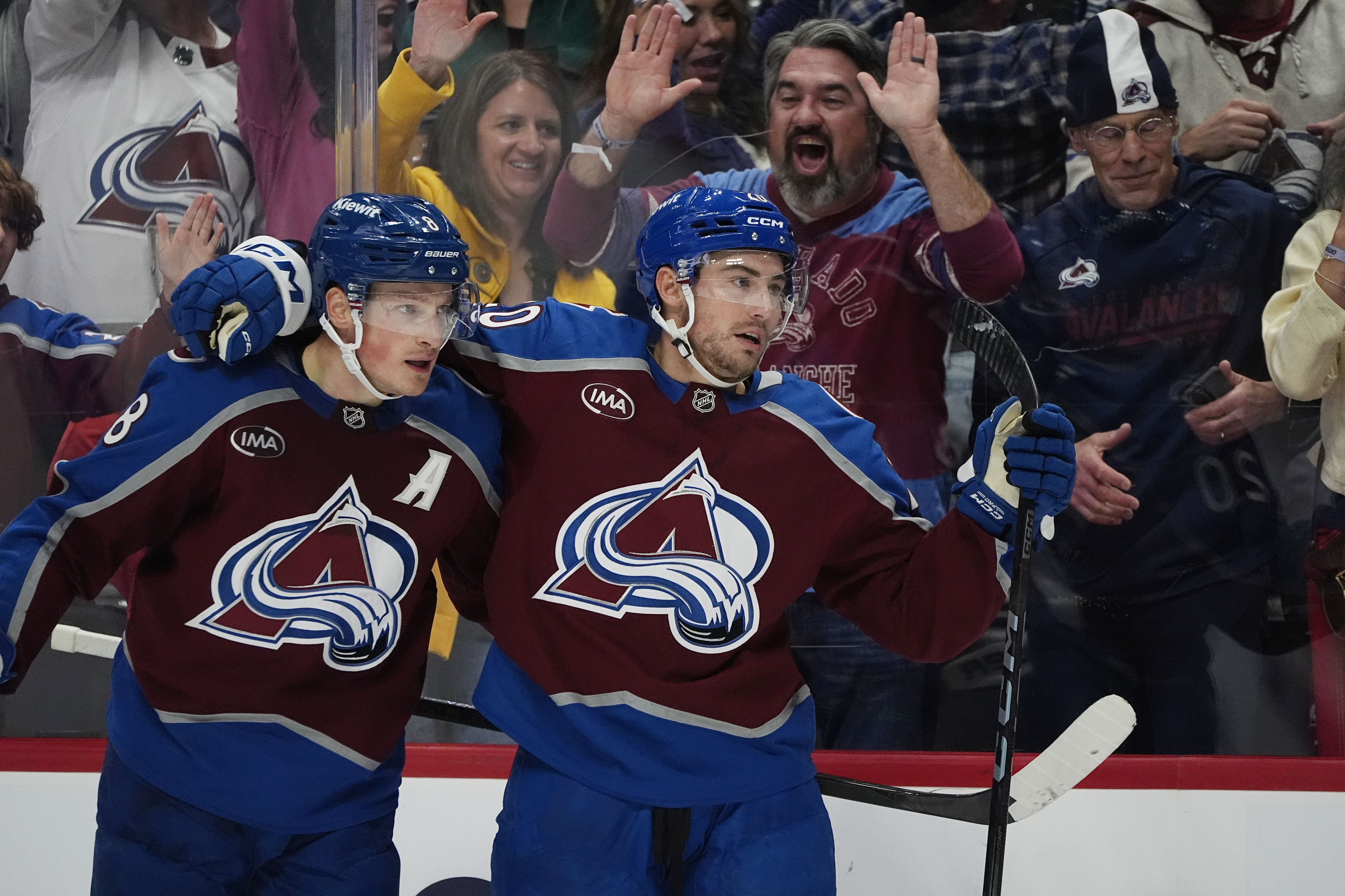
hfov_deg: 4.8
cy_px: 448
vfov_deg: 3.2
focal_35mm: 429
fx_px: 16027
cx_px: 672
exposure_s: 1/1600
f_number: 6.3
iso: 5000
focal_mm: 429
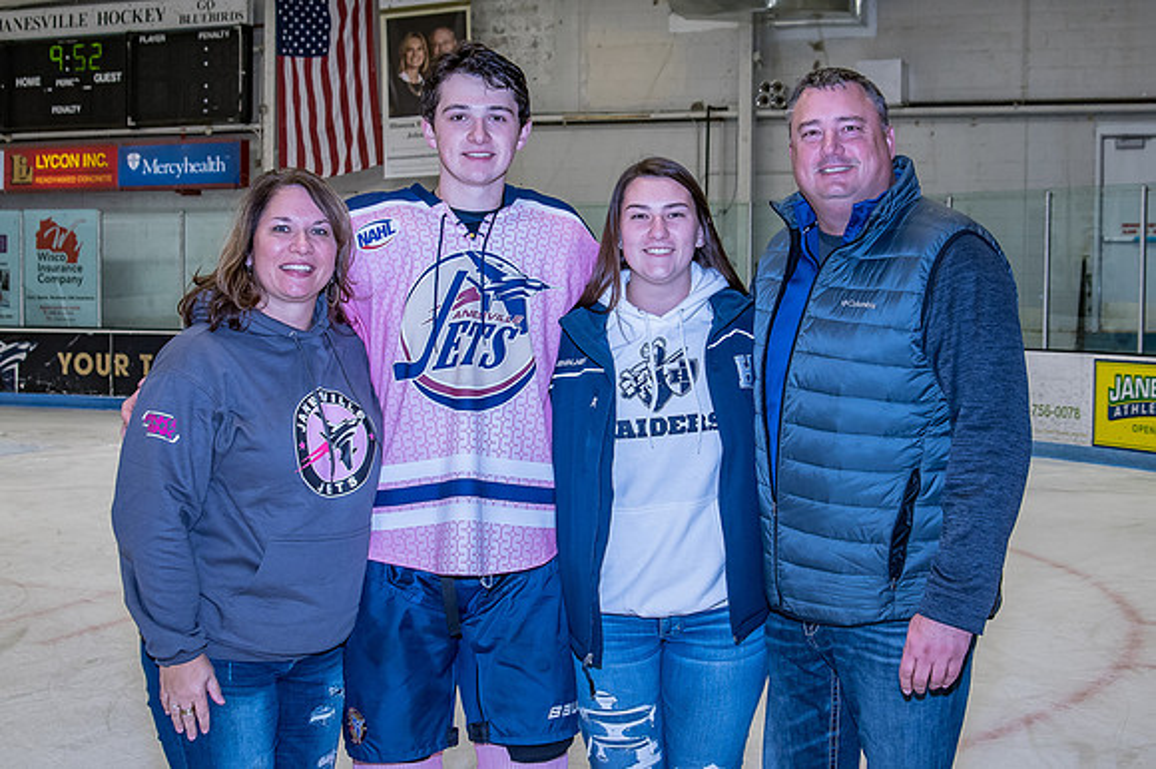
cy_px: 359
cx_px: 598
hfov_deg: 38.0
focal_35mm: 52
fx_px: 1678
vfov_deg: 25.8
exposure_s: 1/250
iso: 800
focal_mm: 28
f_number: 5
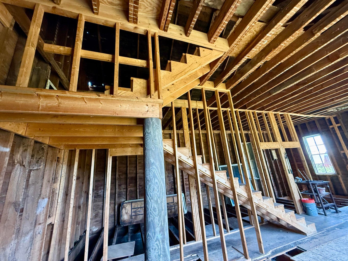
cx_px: 174
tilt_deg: +16.3
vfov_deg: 85.7
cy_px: 130
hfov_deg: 102.1
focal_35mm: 14
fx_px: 141
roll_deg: +3.7
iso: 320
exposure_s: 1/72
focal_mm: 2.22
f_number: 2.2
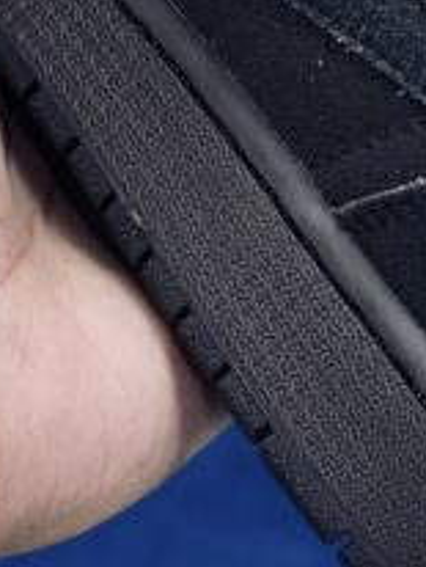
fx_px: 3553
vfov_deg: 8.9
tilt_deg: -53.8
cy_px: -285
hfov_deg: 6.9
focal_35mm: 217
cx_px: 269
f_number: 1.78
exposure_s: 1/100
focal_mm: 6.86
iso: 80
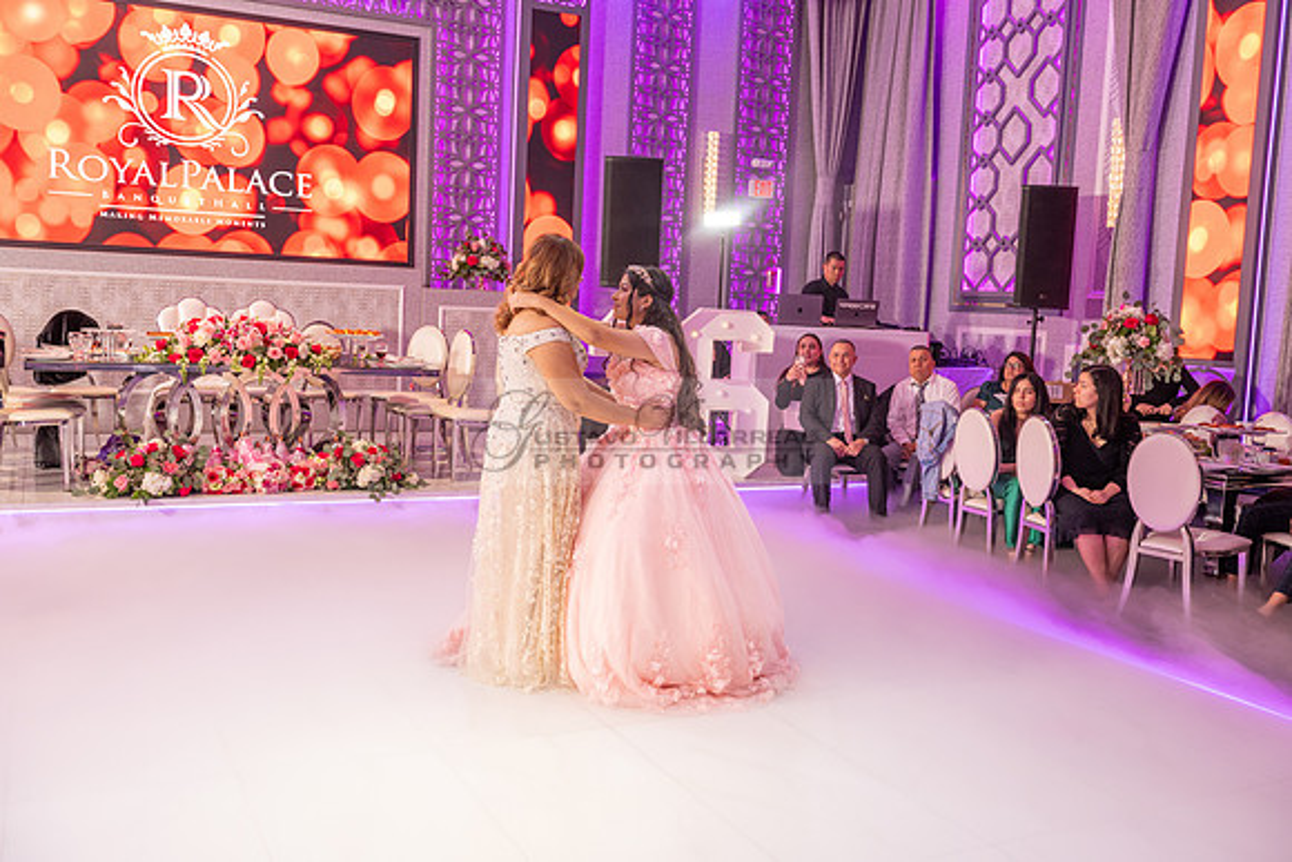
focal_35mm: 34
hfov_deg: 55.8
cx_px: 646
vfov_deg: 38.9
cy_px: 431
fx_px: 1220
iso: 640
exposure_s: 1/160
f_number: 4.5
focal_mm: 34
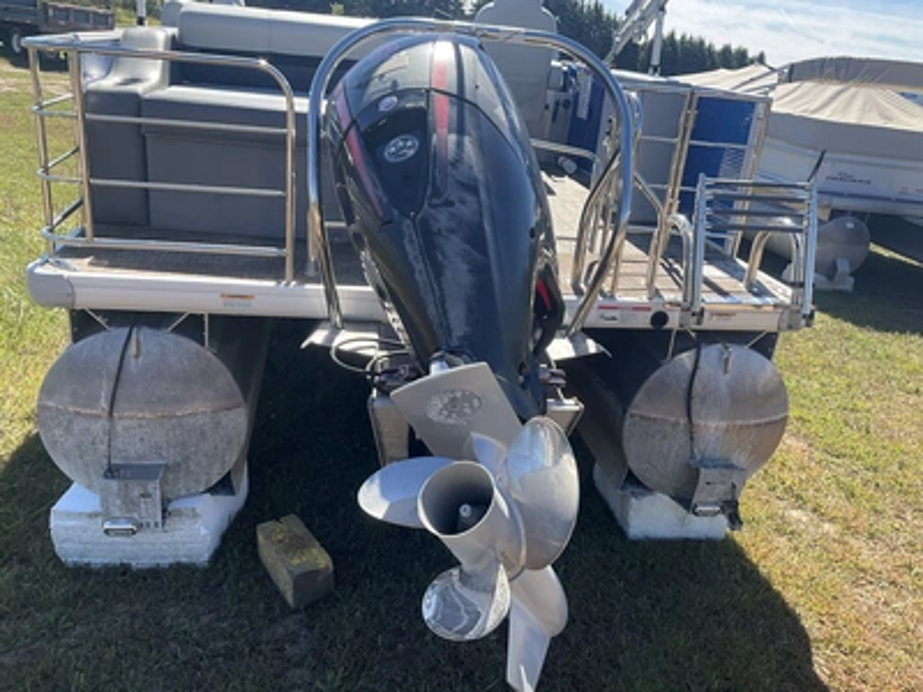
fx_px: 773
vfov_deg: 48.2
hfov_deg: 61.7
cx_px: 462
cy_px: 346
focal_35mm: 29
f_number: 1.8
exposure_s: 1/519
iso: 25
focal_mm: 3
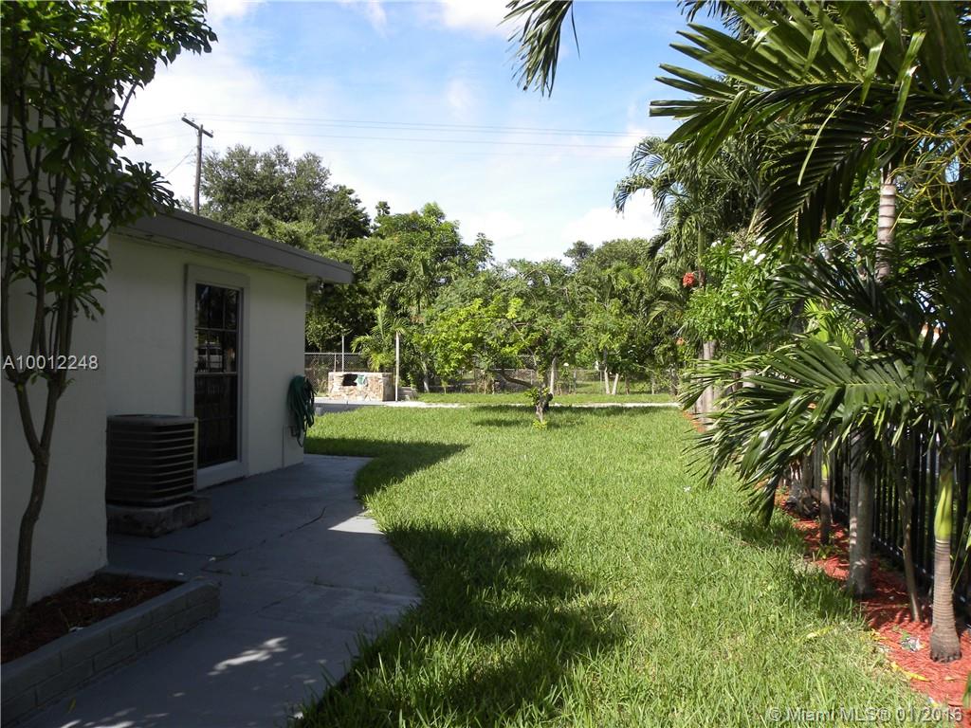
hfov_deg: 67.3
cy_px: 364
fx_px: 729
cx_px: 486
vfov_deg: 53.1
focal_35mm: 26
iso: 64
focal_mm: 4.6
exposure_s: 1/197
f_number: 5.6
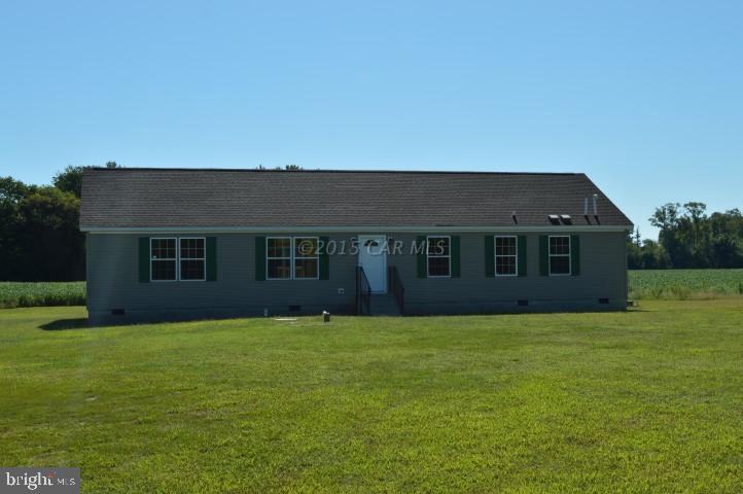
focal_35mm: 48
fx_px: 990
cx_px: 372
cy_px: 247
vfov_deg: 28.0
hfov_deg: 41.1
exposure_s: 1/320
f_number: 9
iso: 100
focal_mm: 32
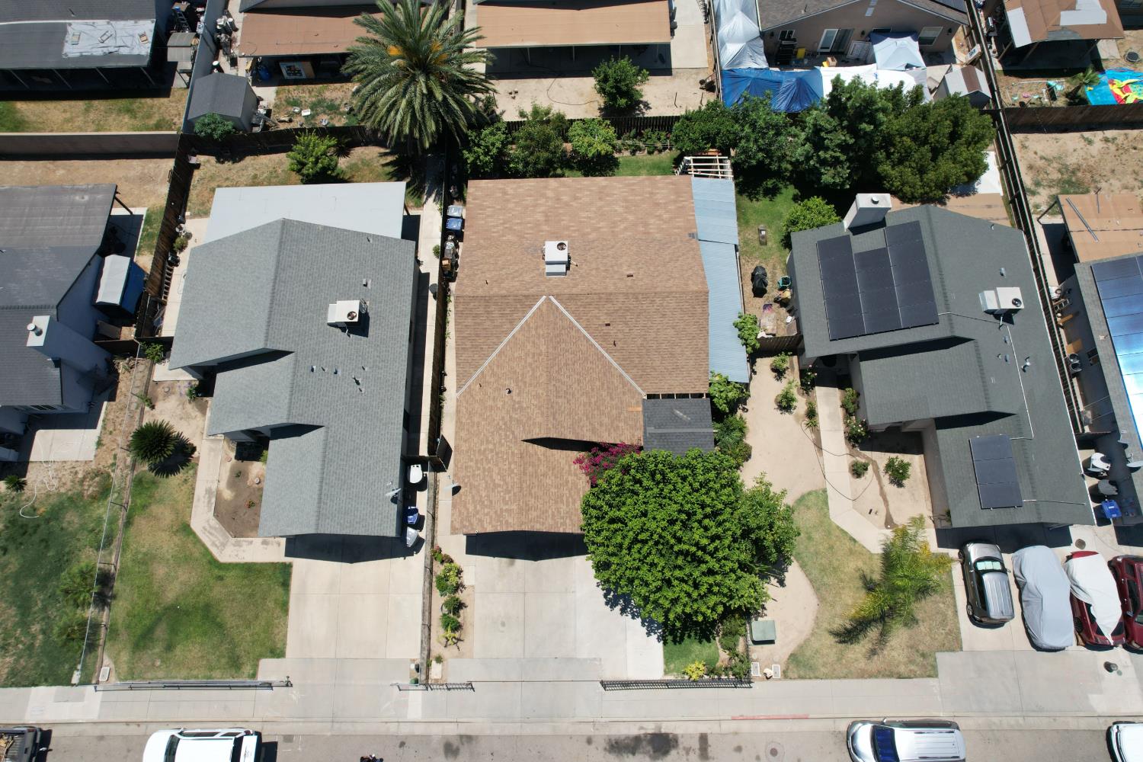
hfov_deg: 78.6
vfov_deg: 57.2
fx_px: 698
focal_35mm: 22
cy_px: 381
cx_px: 572
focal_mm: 8.38
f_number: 2.8
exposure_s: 1/2500
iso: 110
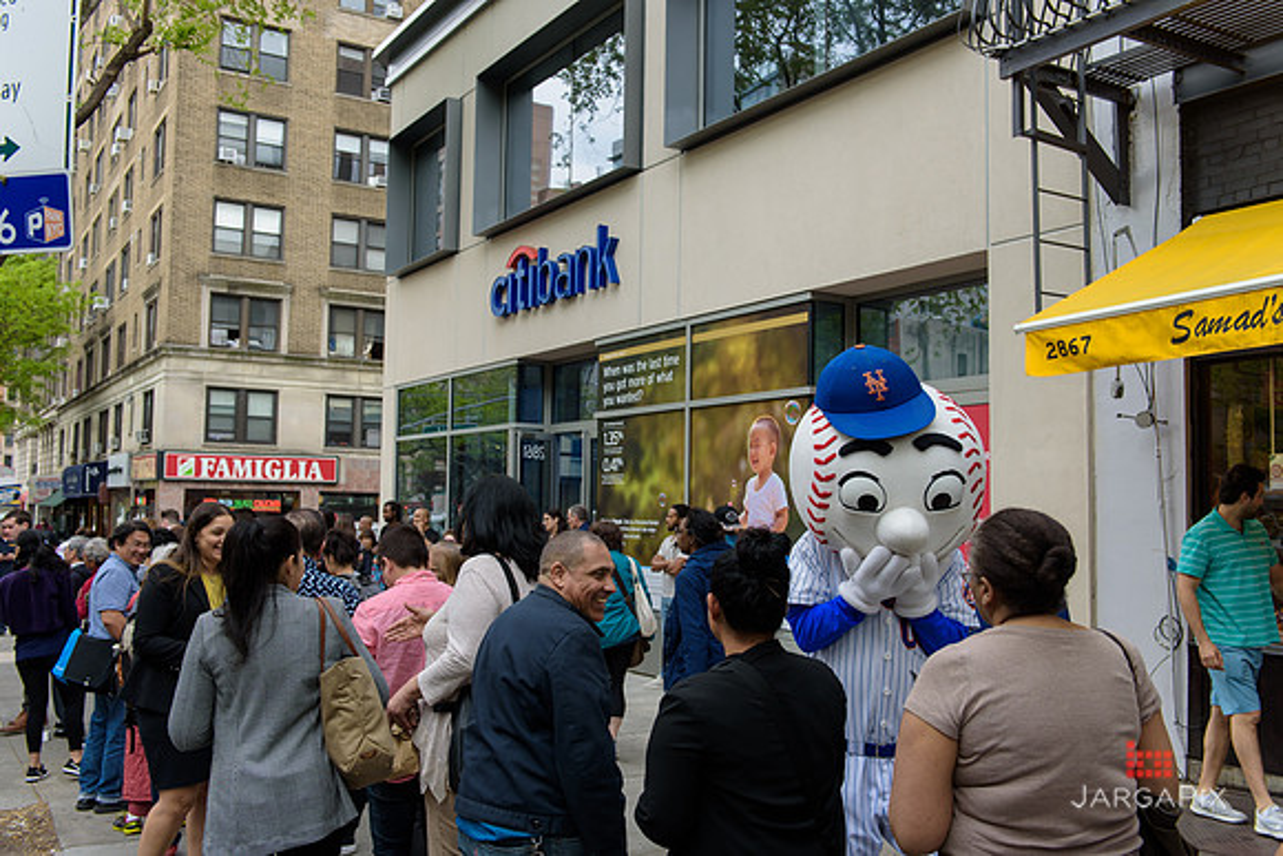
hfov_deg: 58.7
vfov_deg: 41.1
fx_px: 1141
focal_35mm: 32
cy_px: 428
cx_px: 642
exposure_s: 1/250
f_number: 4
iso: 200
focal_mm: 32
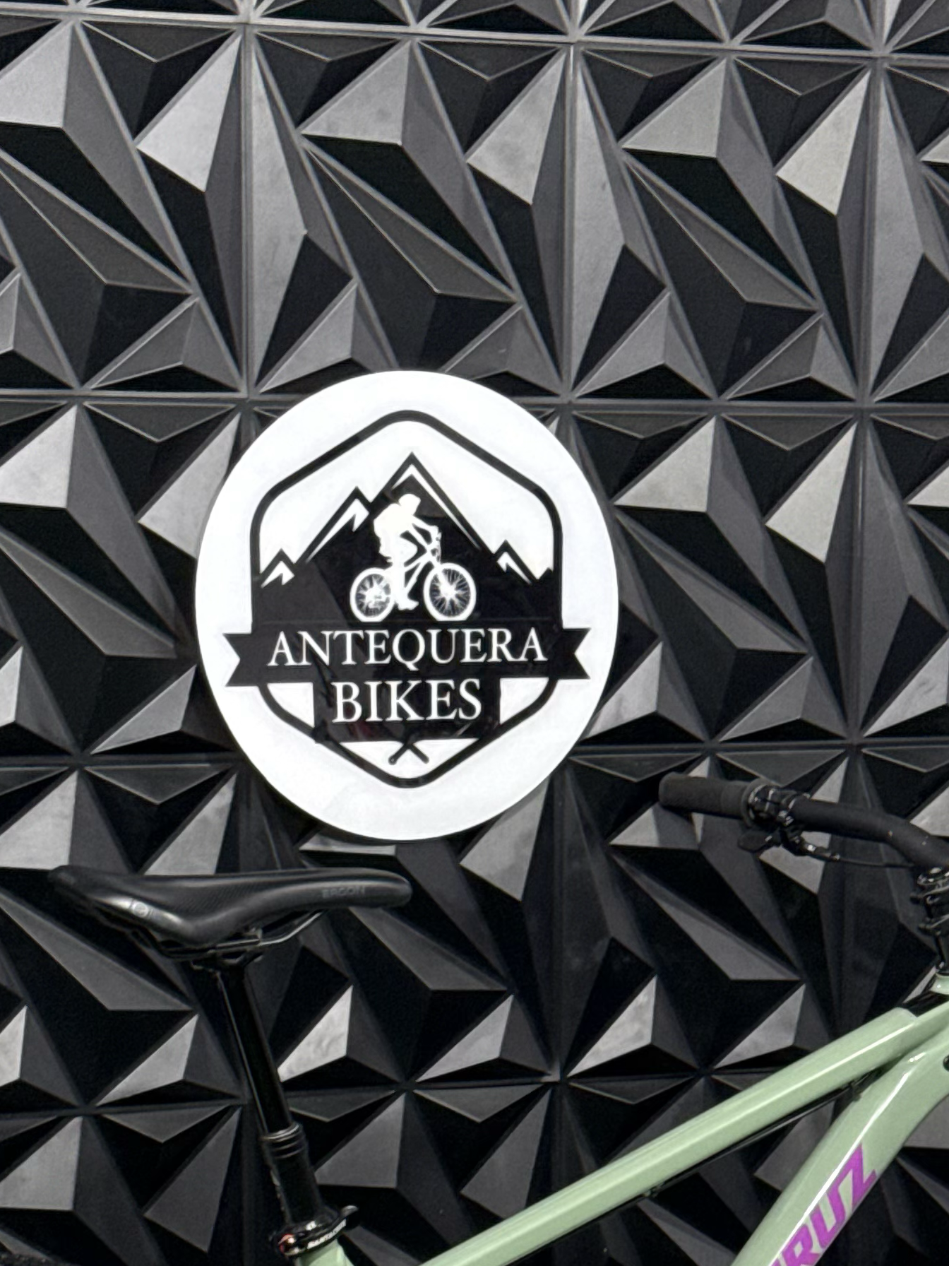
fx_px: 3948
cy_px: 1147
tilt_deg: -9.3
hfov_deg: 13.7
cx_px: 484
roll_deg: -2.2
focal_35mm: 108
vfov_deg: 17.9
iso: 250
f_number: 1.78
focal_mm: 6.76
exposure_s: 1/60
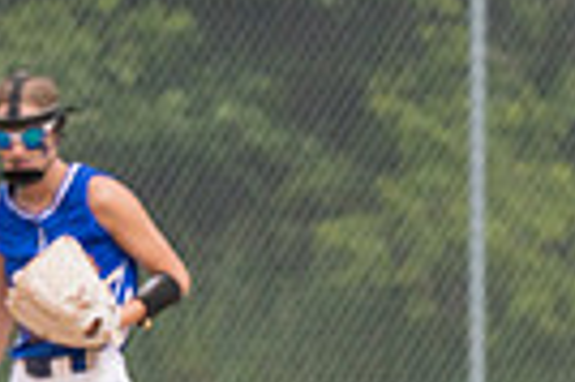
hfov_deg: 1.8
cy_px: 373
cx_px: -236
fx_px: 18665
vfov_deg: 1.2
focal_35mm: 1170
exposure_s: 1/1600
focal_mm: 180
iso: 320
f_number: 5.6
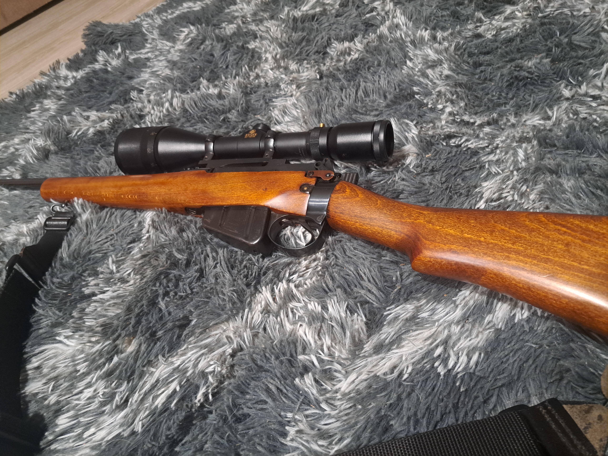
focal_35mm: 24
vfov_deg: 56.8
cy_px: 228
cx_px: 304
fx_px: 422
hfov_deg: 71.6
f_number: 1.8
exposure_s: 1/25
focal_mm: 5.23
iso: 500
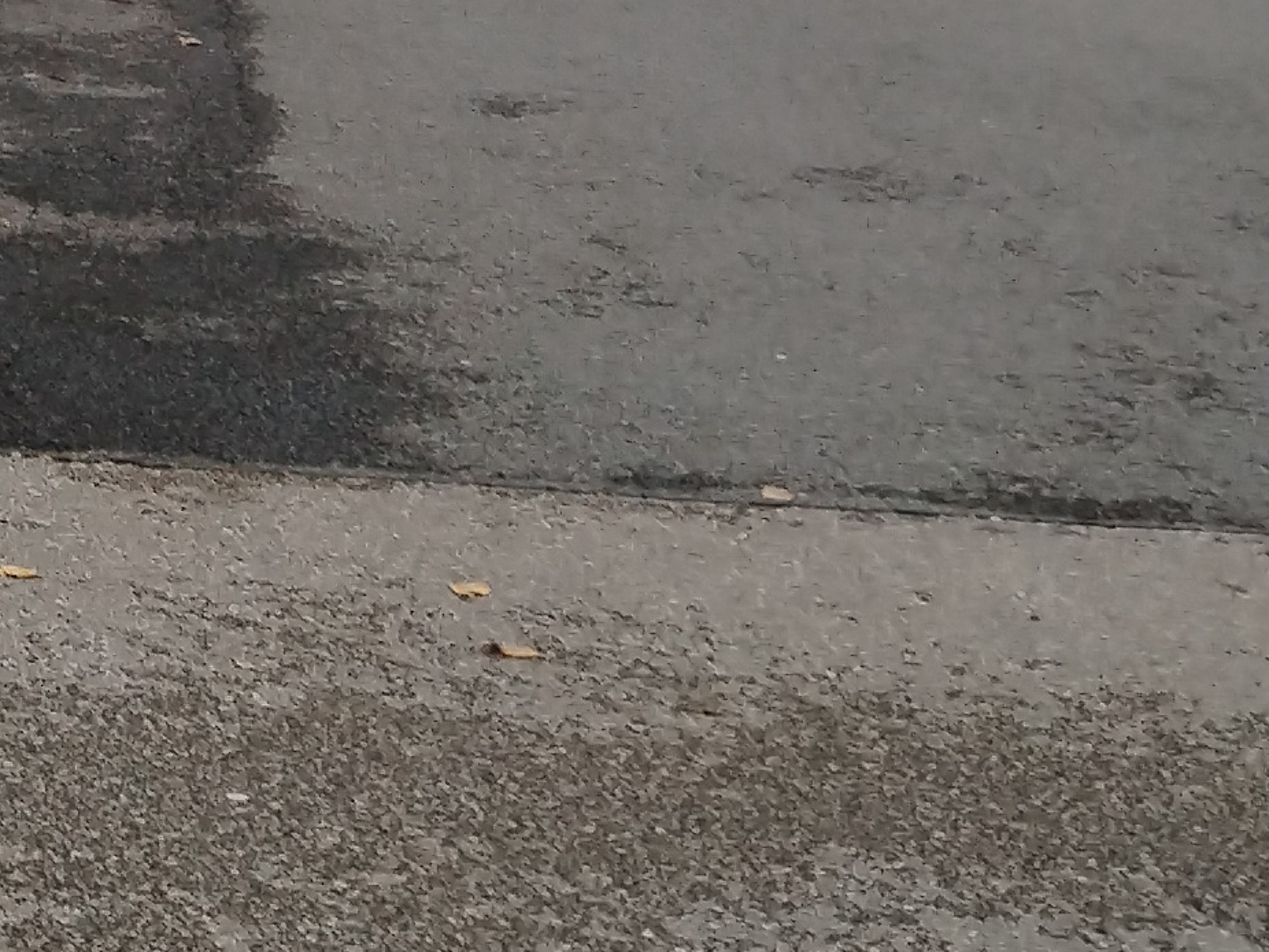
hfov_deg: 14.4
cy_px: -760
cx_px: -1237
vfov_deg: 11.9
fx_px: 4217
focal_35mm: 115
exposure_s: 1/169
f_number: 1.8
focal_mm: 4.25
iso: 100
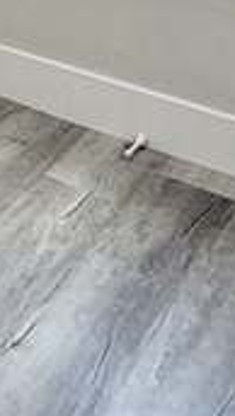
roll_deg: -0.3
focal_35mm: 91
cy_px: -254
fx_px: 1006
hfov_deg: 11.0
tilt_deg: -6.0
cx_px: -351
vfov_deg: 19.5
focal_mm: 2.22
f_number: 2.2
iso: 64
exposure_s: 1/197
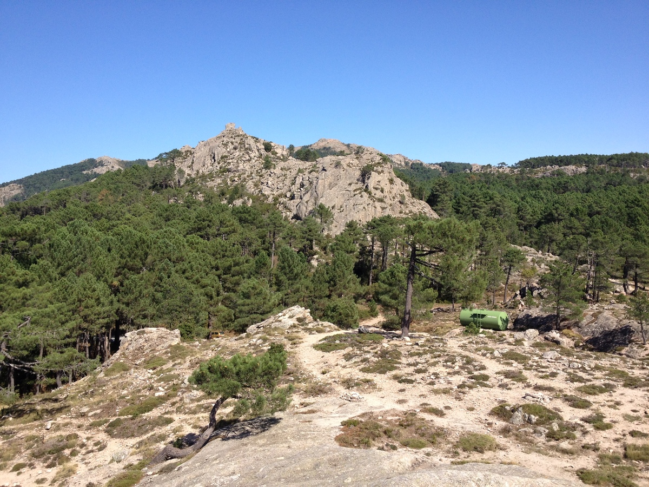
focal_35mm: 35
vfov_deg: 40.7
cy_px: 244
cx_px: 324
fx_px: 656
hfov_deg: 52.6
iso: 64
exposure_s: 1/1381
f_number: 2.4
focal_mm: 4.28
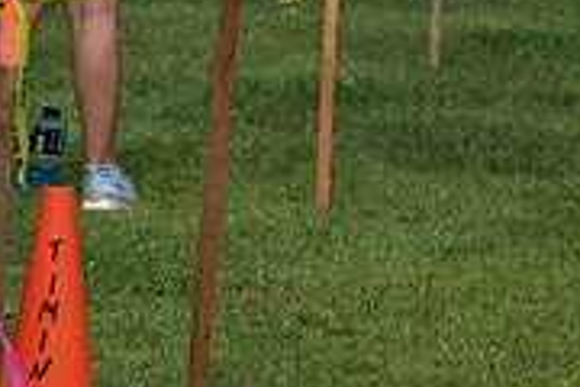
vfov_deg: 2.8
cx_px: 313
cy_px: -173
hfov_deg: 4.3
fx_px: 7797
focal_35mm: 484
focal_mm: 150
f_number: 5.6
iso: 200
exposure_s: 1/1000
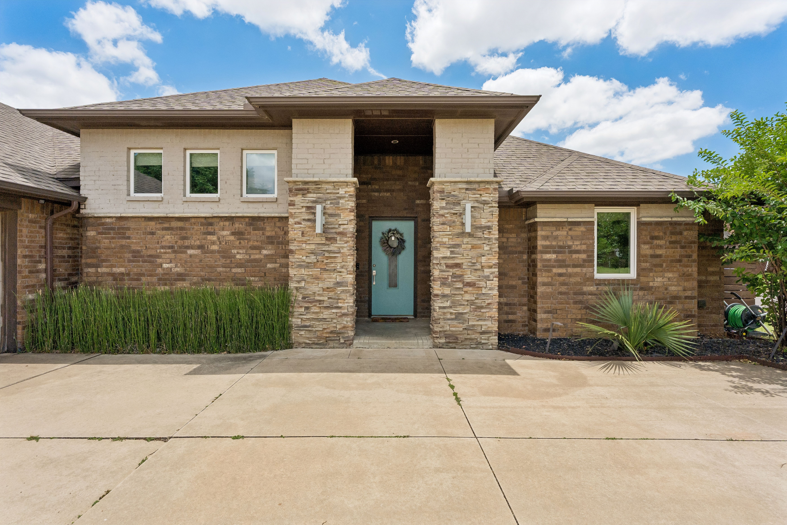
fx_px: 350
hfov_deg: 96.7
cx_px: 394
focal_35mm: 16
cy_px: 262
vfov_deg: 73.7
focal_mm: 16
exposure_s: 1/3200
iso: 800
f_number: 8
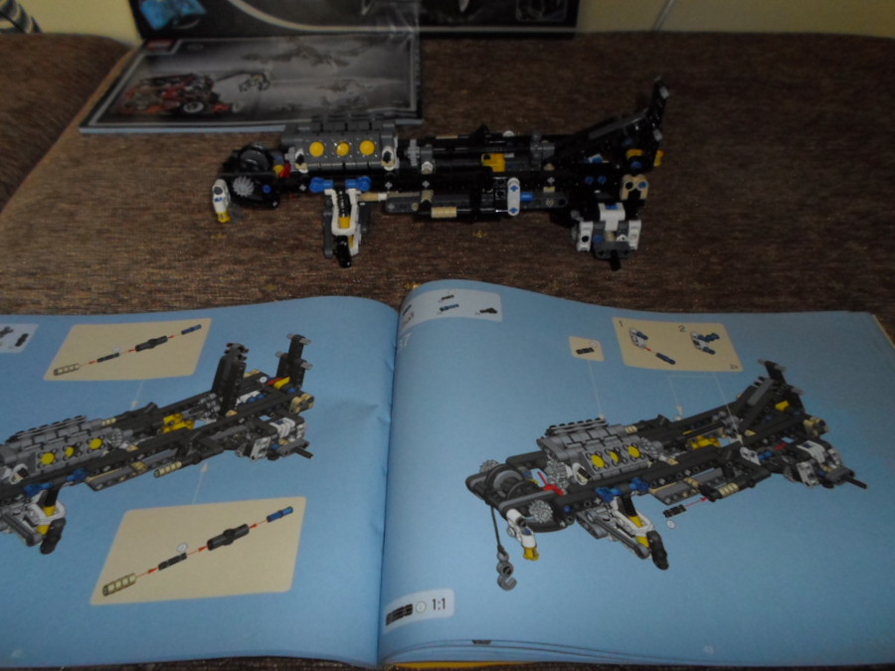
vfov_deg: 54.9
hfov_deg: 69.4
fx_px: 646
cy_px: 336
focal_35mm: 25
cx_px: 448
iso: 400
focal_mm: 4.5
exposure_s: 1/15
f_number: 2.5
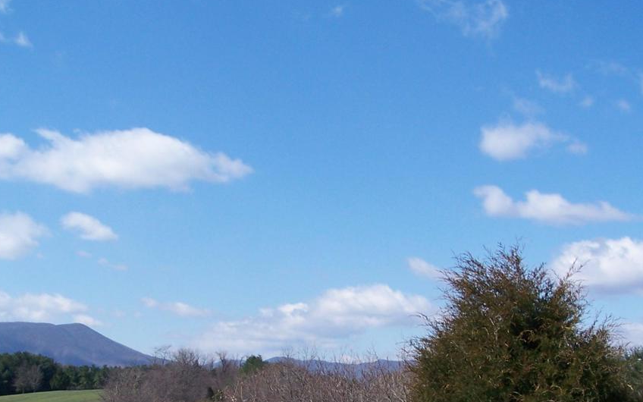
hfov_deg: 32.0
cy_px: 347
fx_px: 1122
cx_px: 353
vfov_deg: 20.0
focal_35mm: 64
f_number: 4
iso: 80
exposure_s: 1/800
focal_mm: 6.7
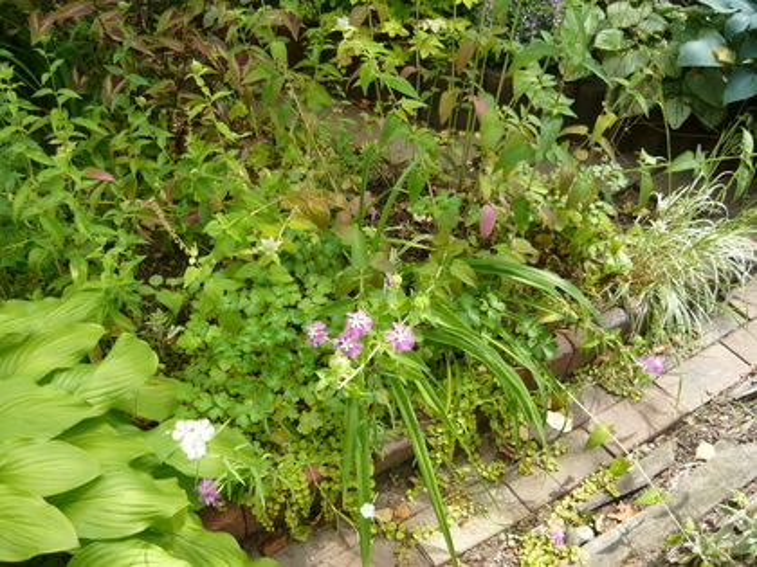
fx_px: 722
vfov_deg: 42.9
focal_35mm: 33
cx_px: 378
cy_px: 284
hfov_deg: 55.4
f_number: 2.8
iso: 100
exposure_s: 1/250
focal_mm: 5.5
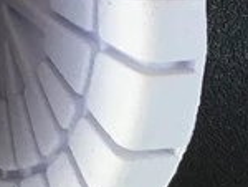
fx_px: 1335
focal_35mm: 186
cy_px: -211
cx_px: -384
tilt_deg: -64.0
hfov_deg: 9.3
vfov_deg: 7.6
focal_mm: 3.3
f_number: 2.4
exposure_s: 1/107
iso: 25
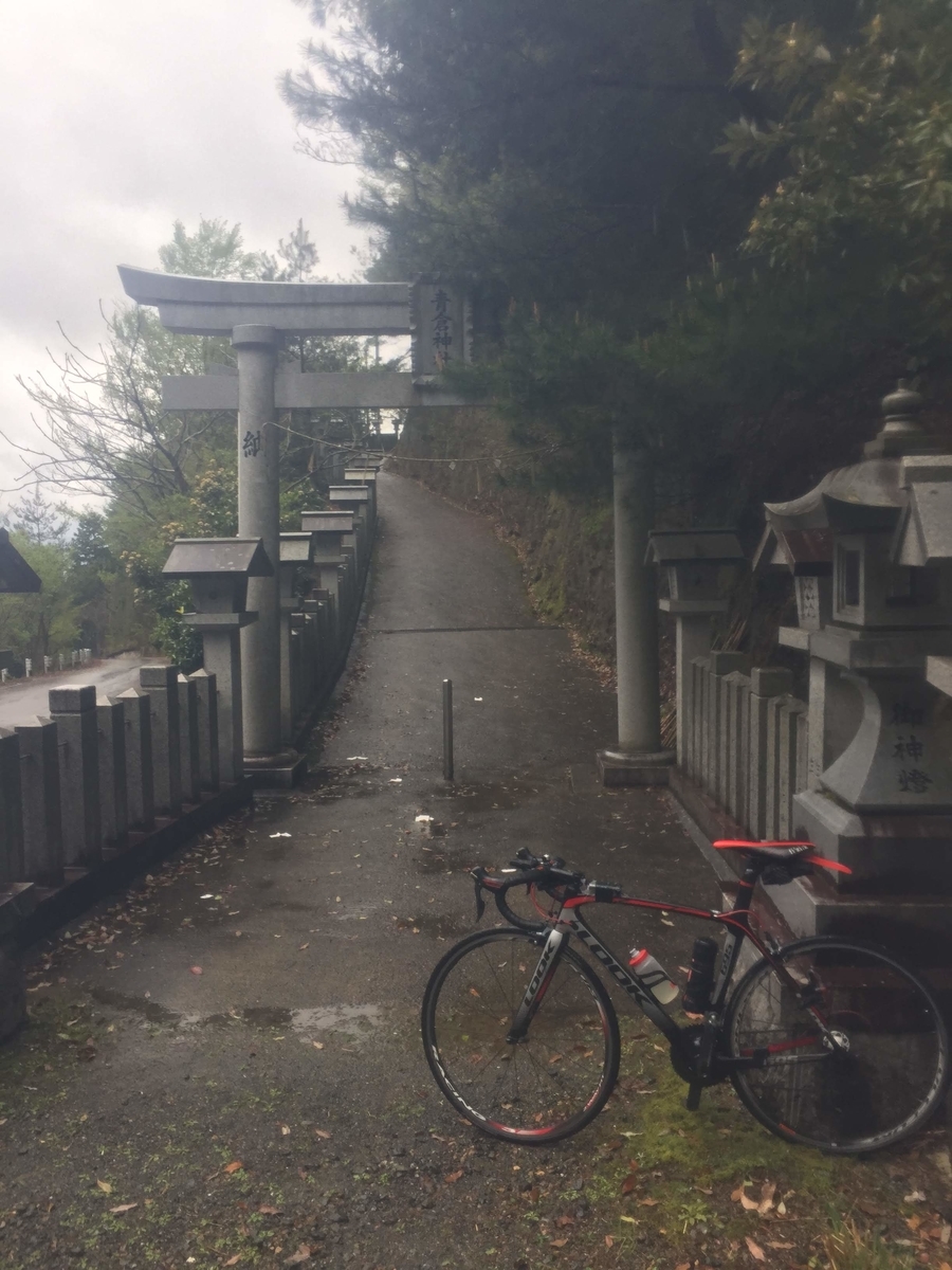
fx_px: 1063
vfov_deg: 61.7
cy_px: 635
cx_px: 476
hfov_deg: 48.2
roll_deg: +0.6
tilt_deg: -5.7
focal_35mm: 29
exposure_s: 1/494
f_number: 2.2
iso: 32
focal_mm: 4.15
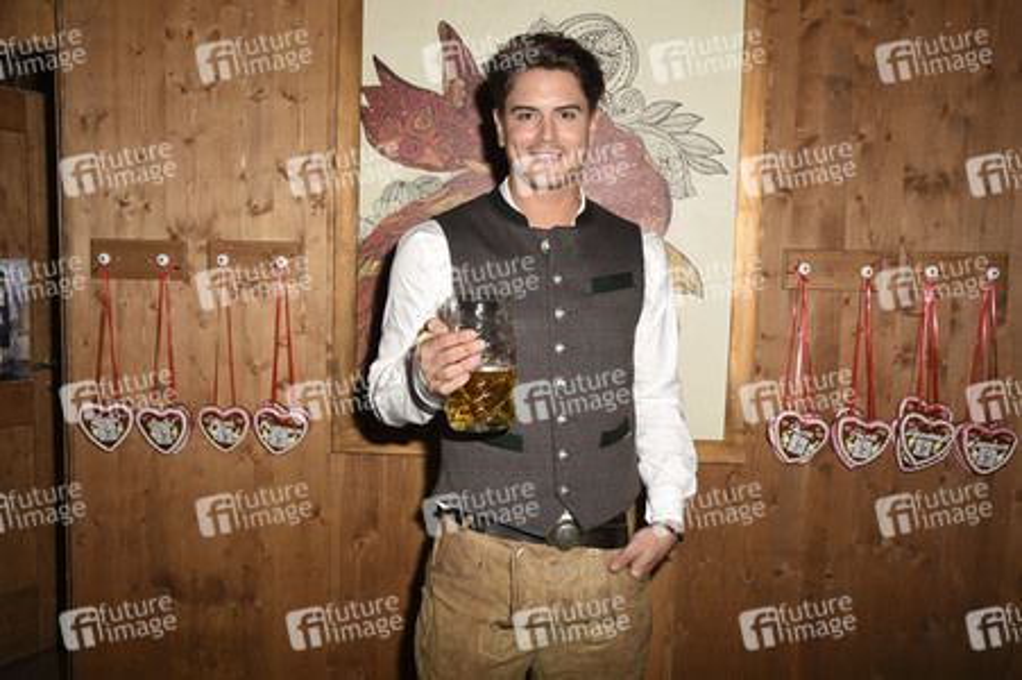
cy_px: 340
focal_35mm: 33
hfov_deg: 57.3
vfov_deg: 39.9
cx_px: 511
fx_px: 936
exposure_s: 1/160
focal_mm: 22
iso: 100
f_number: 6.3
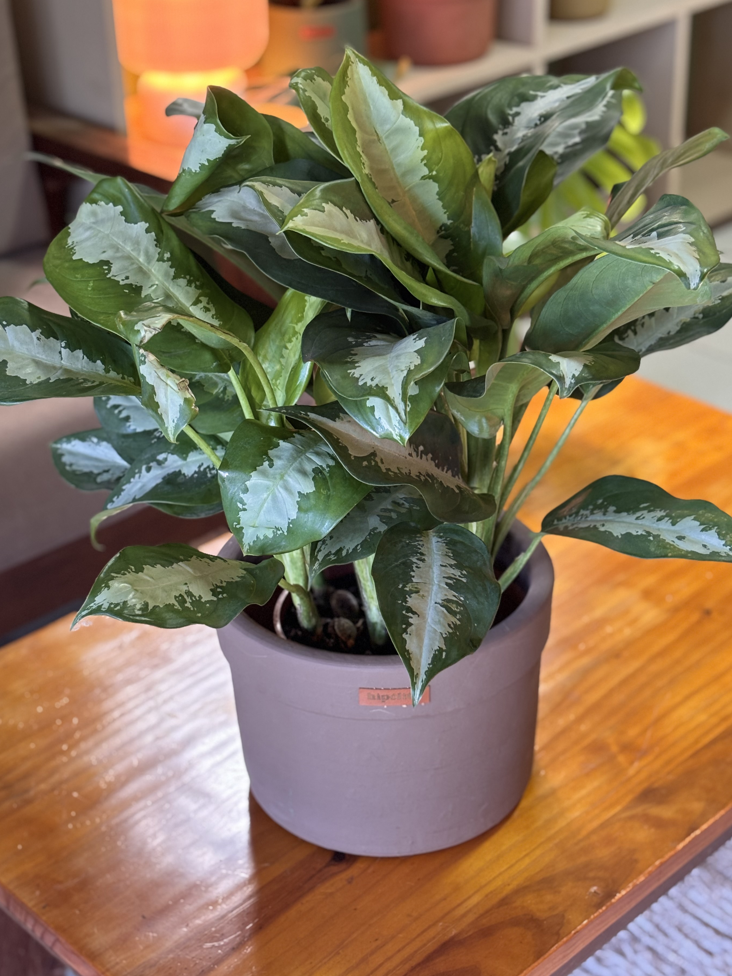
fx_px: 1635
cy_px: 489
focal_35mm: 58
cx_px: 363
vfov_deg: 33.2
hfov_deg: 25.2
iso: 250
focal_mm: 5.96
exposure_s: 1/40
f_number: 1.6
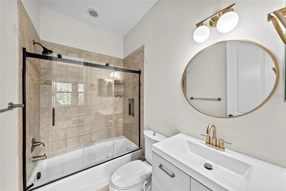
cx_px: 143
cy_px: 96
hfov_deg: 108.3
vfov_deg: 85.5
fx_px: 103
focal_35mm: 13
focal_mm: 13
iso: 640
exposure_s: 1/8
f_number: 8
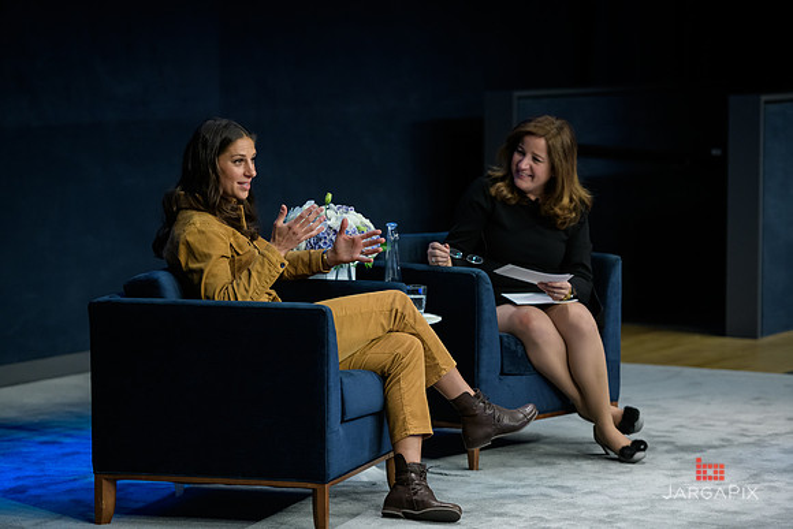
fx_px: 2974
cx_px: 396
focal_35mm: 135
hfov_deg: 15.2
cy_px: 264
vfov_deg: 10.2
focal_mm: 135
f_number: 3.2
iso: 1600
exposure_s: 1/200
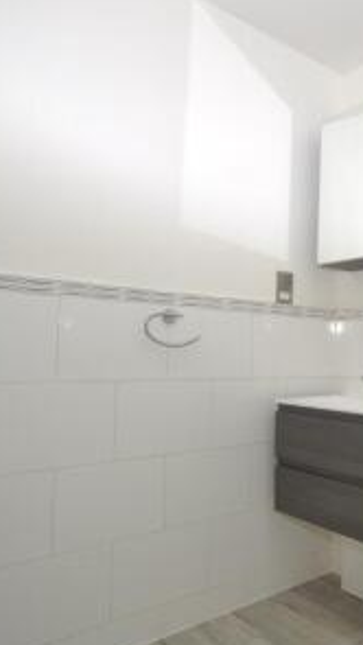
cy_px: 338
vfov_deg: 68.2
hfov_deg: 36.1
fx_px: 476
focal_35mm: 28
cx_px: 389
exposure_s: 1/60
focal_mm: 11
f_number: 4.5
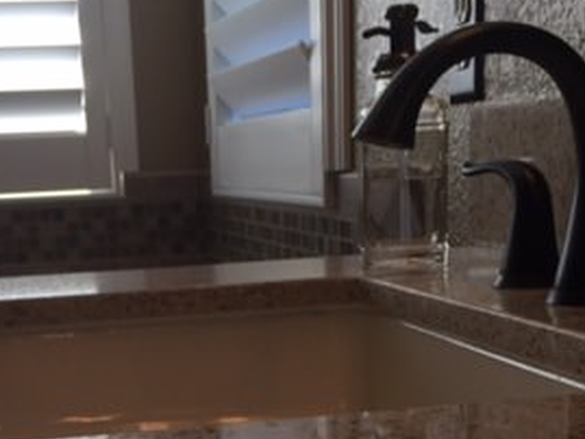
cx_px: 196
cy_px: 491
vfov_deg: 20.3
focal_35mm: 69
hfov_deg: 28.0
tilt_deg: -16.8
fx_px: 1167
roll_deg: +1.7
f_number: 2.2
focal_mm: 4.15
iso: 32
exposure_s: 1/264
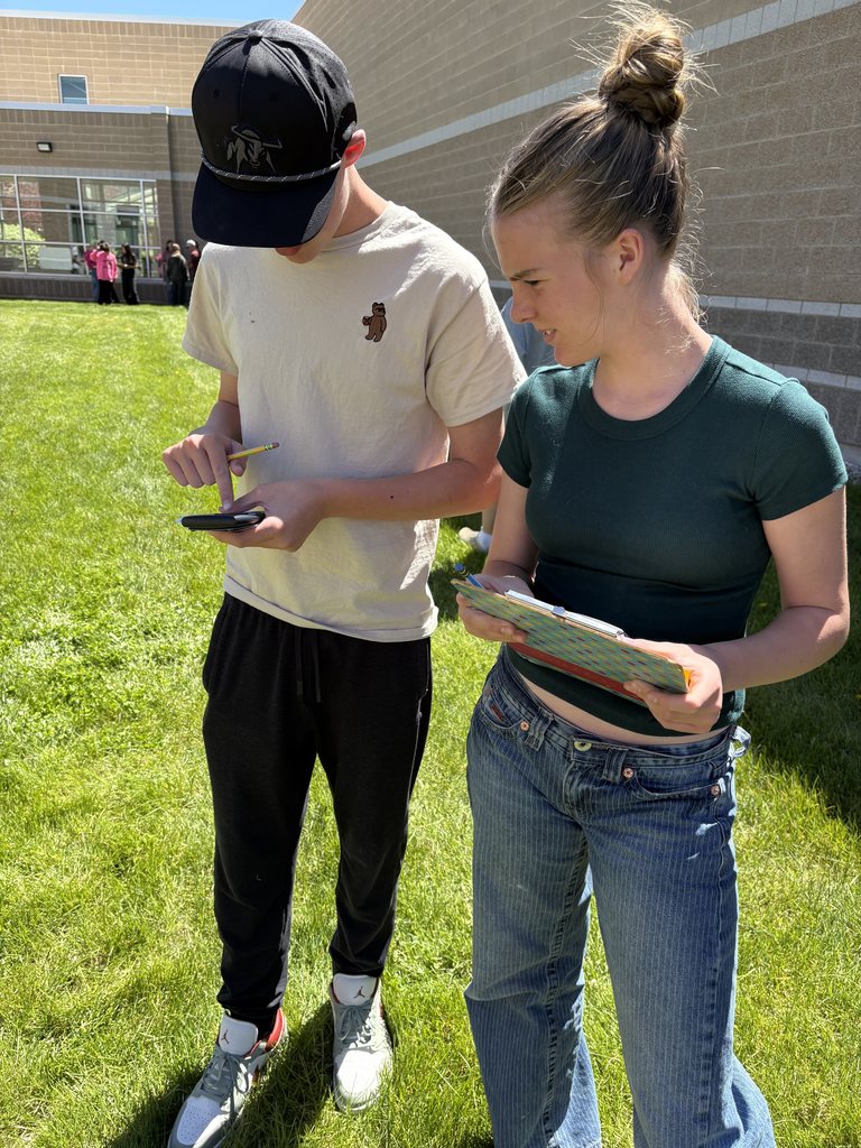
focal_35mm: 26
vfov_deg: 67.3
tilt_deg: -20.0
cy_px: 574
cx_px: 430
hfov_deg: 53.1
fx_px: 862
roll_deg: -2.2
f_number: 1.6
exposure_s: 1/1311
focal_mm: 5.96
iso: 64
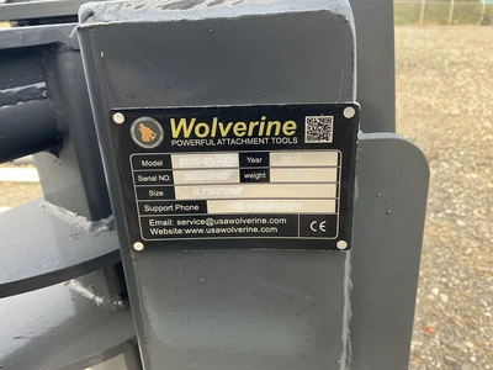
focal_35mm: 29
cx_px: 246
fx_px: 413
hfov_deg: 61.7
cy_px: 185
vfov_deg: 48.2
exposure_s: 1/91
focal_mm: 3
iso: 64
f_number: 1.8
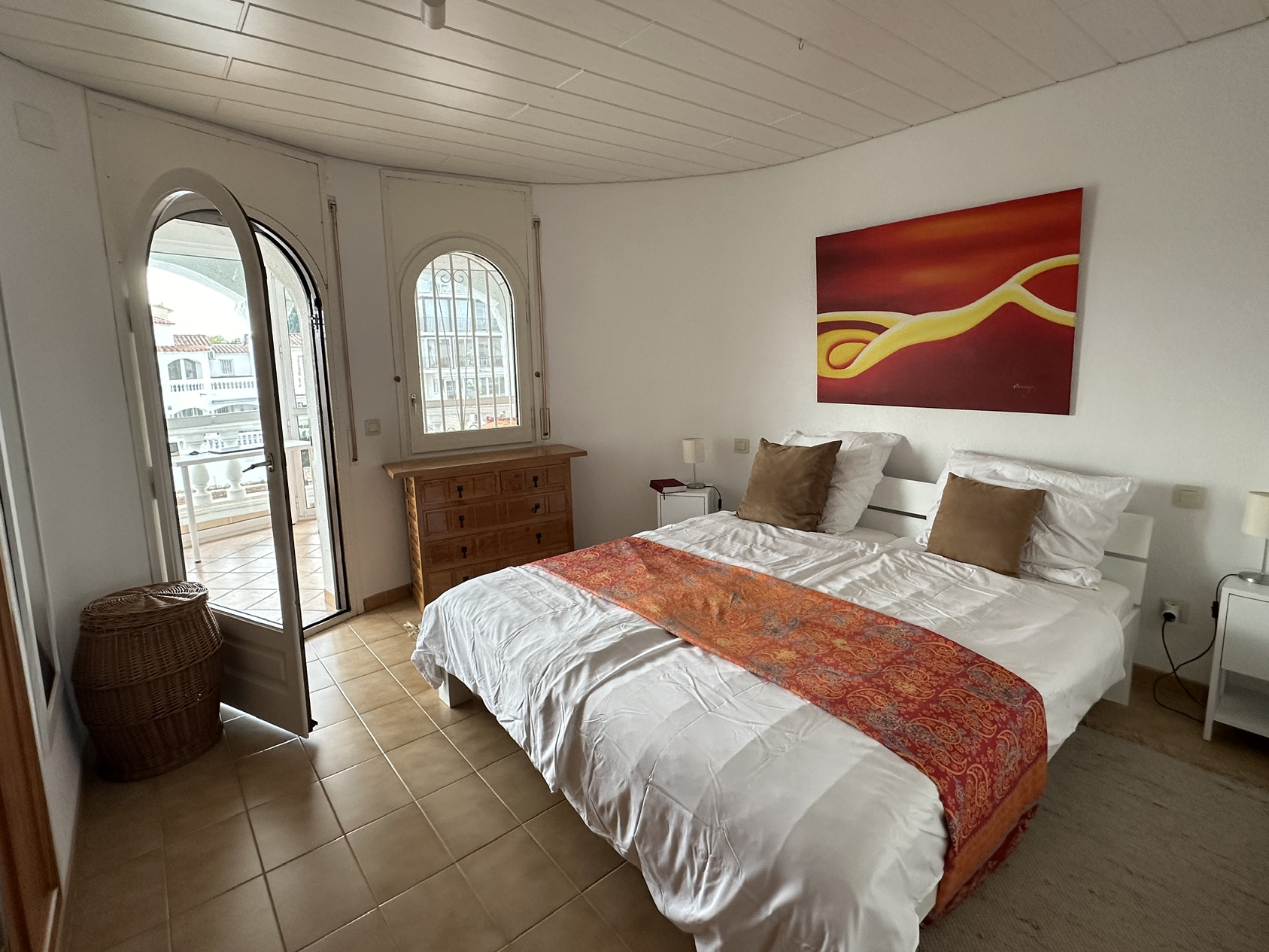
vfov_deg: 74.6
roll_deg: +1.3
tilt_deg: -7.6
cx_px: 637
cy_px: 442
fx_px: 623
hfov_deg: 91.0
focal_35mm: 17
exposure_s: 1/99
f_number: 2.2
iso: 160
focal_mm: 2.22
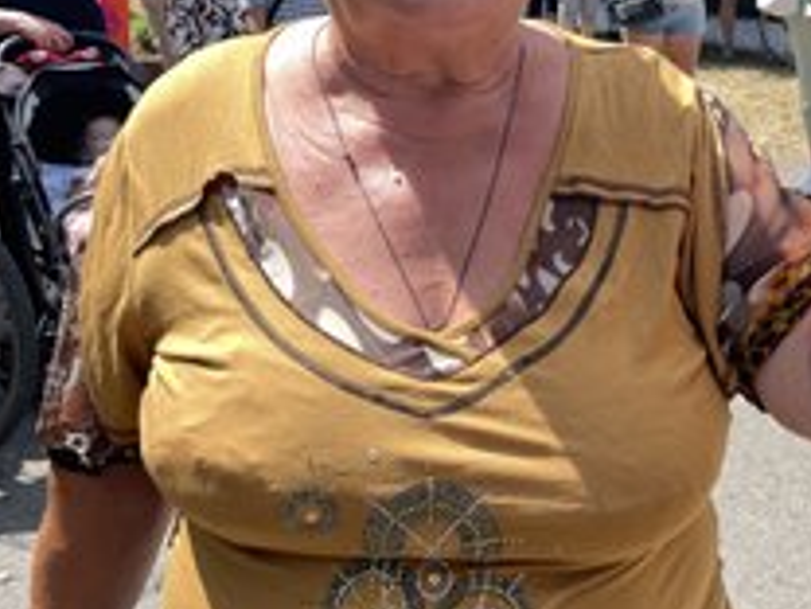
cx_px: 675
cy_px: 156
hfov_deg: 36.6
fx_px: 1171
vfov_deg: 28.7
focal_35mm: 50
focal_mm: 4.2
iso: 32
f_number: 1.6
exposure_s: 1/1511
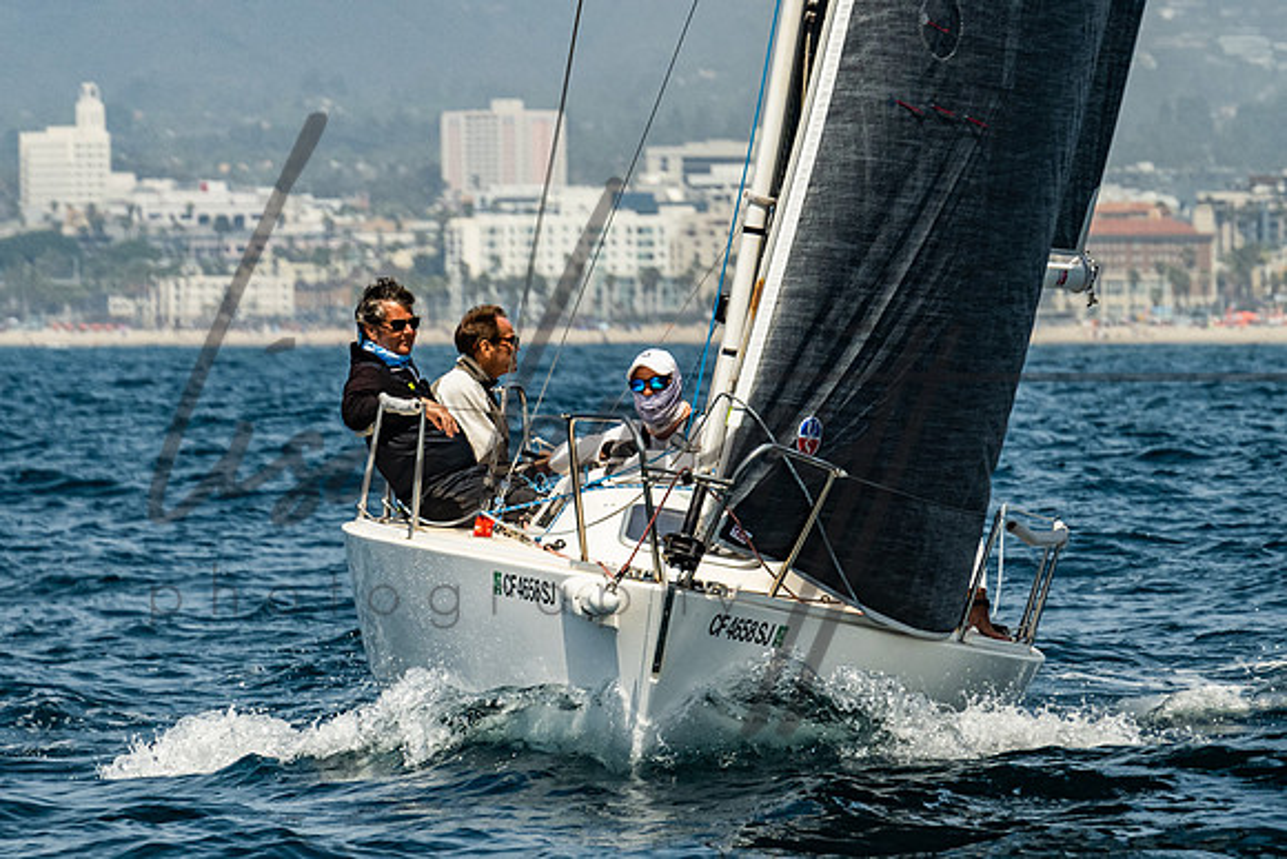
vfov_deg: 3.1
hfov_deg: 4.6
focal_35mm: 450
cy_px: 316
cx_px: 410
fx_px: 16087
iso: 320
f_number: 6.3
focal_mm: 200
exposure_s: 1/1250
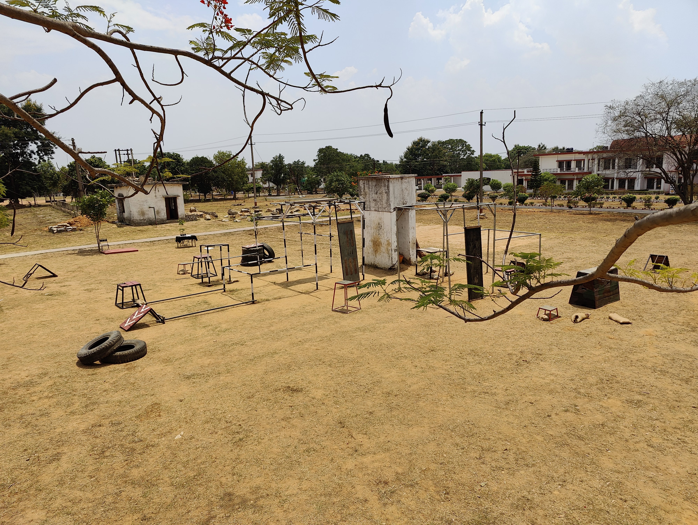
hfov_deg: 73.9
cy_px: 262
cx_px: 349
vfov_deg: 59.0
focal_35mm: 23
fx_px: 464
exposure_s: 1/3031
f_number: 1.8
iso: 102
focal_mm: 6.06
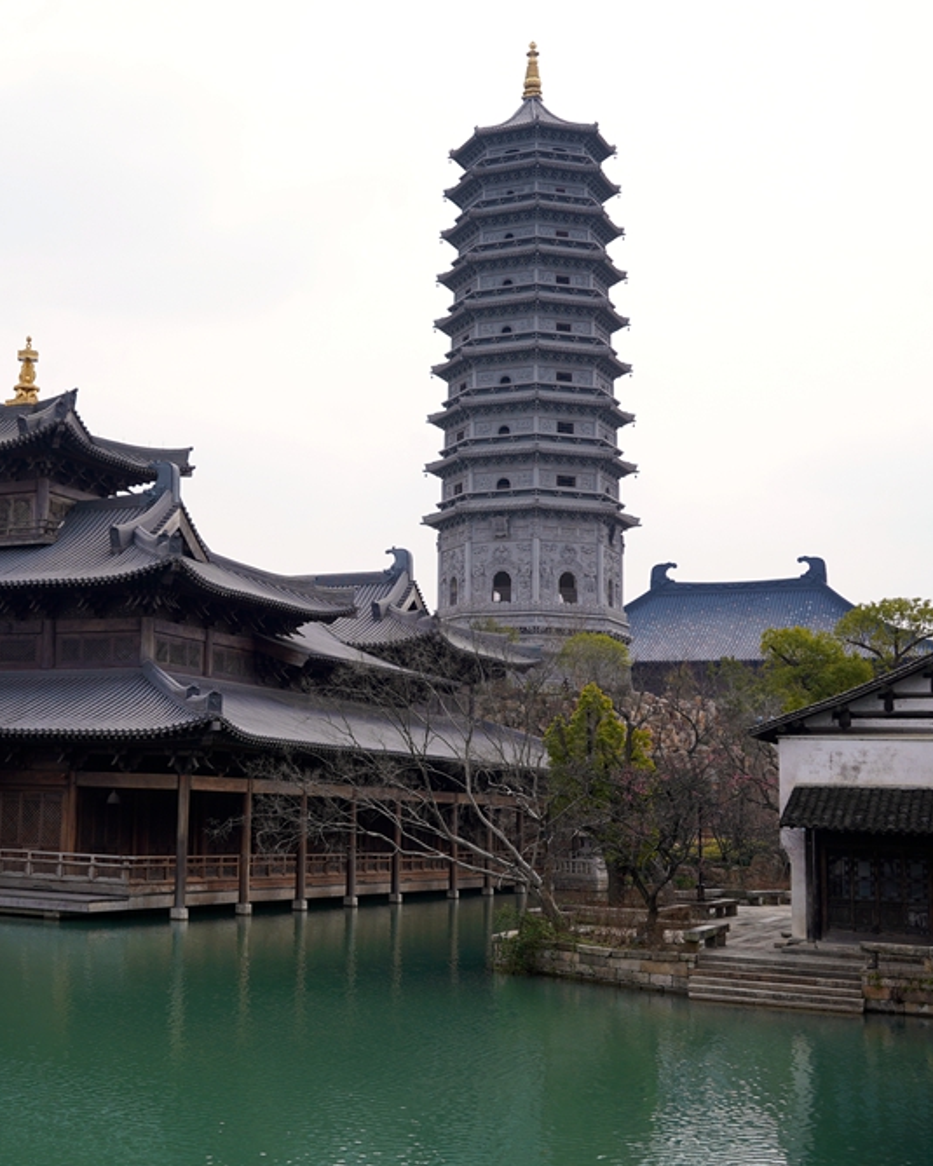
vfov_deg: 40.3
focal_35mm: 46
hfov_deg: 31.7
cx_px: 160
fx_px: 1588
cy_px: 573
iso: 160
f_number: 8
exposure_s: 1/400
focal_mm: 32
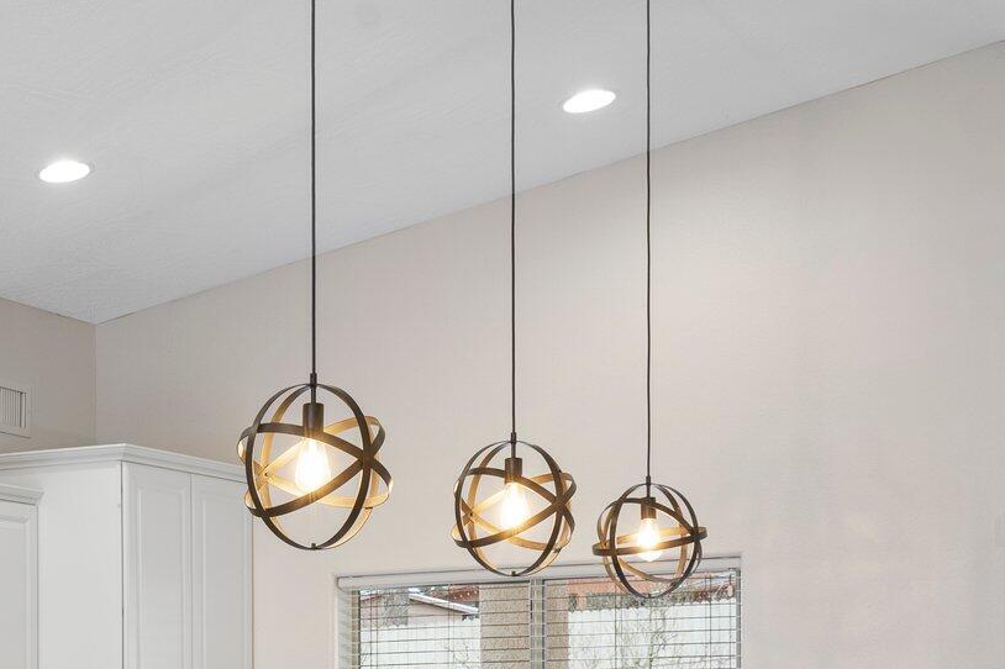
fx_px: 2037
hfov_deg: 26.4
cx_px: 19
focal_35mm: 73
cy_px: 735
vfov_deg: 18.0
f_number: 8
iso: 400
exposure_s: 1/1.25
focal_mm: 29
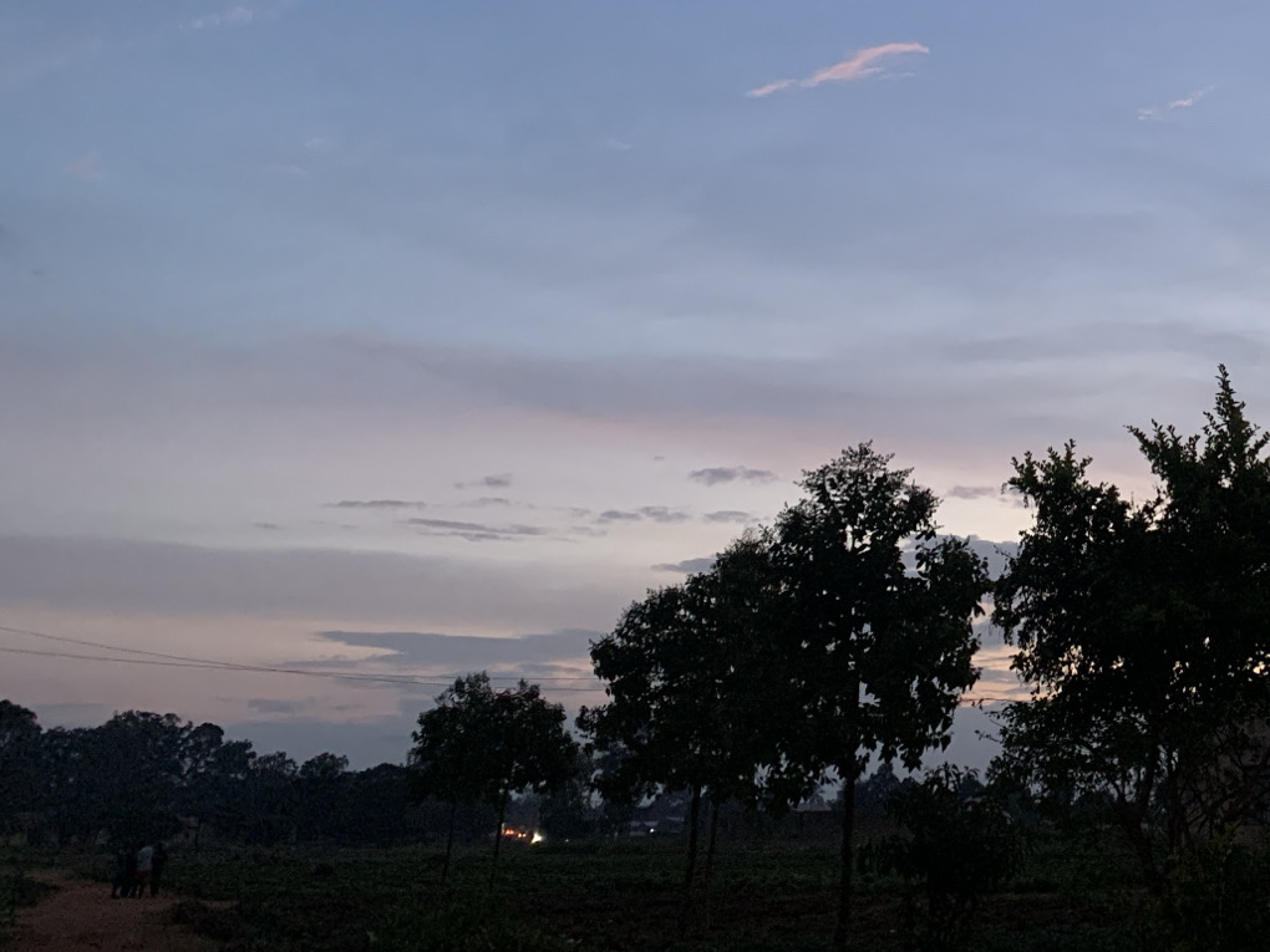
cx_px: 1204
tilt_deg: +18.9
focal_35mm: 51
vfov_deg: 27.5
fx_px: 1871
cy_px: 88
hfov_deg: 34.8
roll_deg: +1.0
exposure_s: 1/40
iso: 400
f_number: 1.8
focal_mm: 4.25
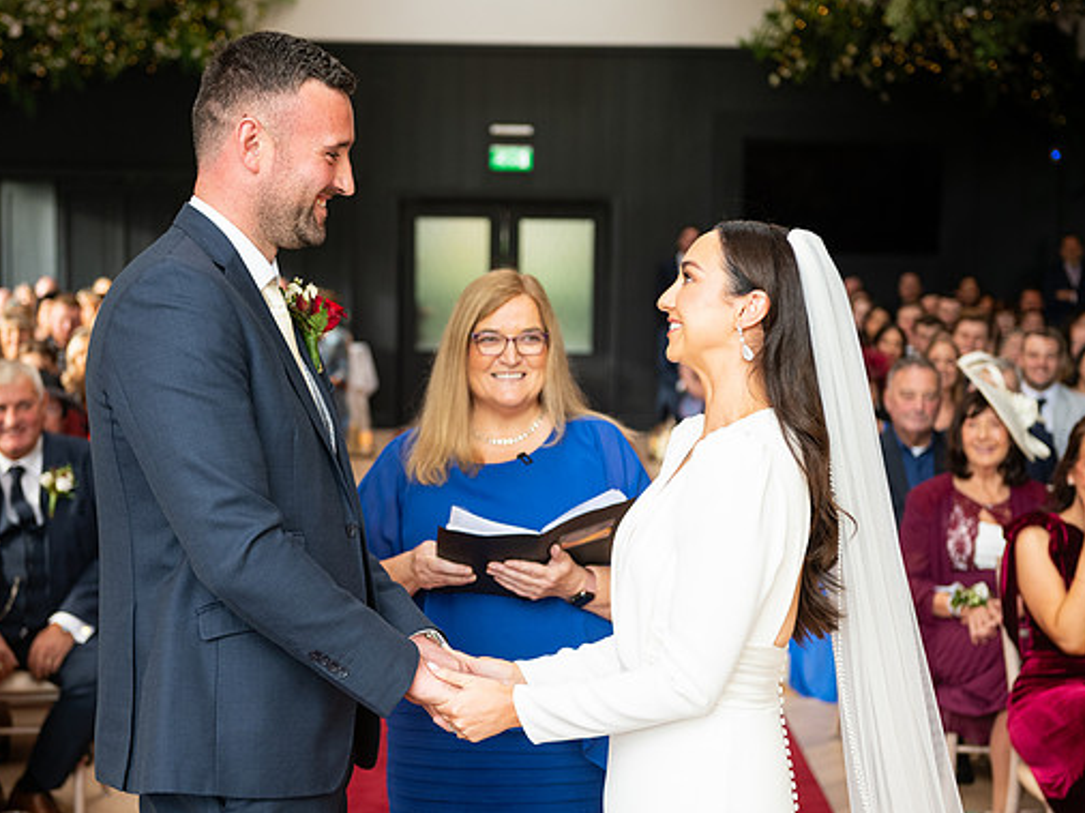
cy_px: 413
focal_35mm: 64
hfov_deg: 30.3
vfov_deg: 22.9
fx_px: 2005
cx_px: 504
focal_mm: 58
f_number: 3.5
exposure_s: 1/160
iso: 640
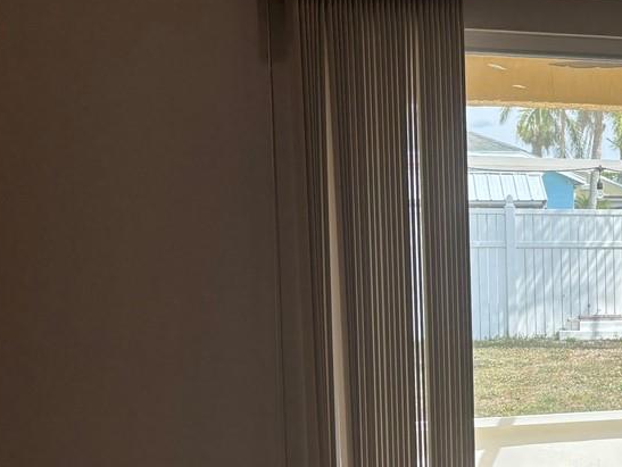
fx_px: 1367
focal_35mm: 76
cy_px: 340
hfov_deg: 22.3
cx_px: 856
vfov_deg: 19.3
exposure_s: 1/615
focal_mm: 5.96
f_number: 1.6
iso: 50
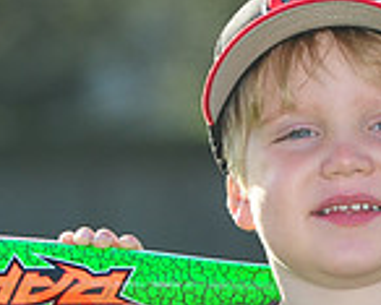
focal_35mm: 652
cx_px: 297
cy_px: 315
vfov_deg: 2.4
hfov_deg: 3.0
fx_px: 7357
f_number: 7.1
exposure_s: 1/500
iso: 400
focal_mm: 175
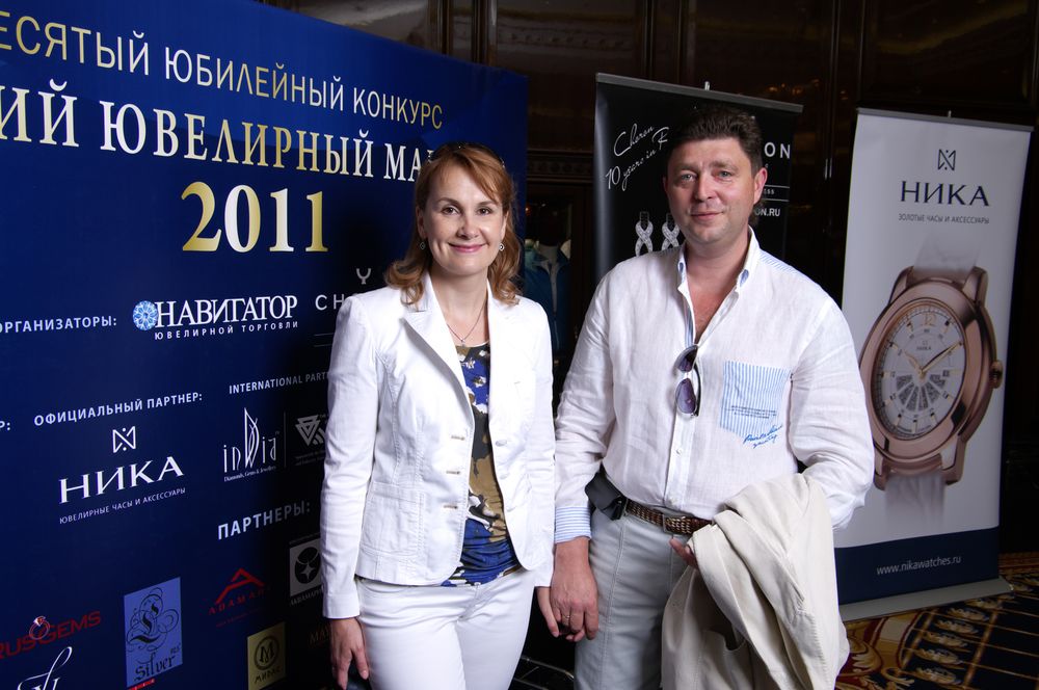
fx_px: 908
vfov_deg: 41.6
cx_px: 520
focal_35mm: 32
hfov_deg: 59.6
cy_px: 345
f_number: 8
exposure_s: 1/60
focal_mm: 21
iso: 200
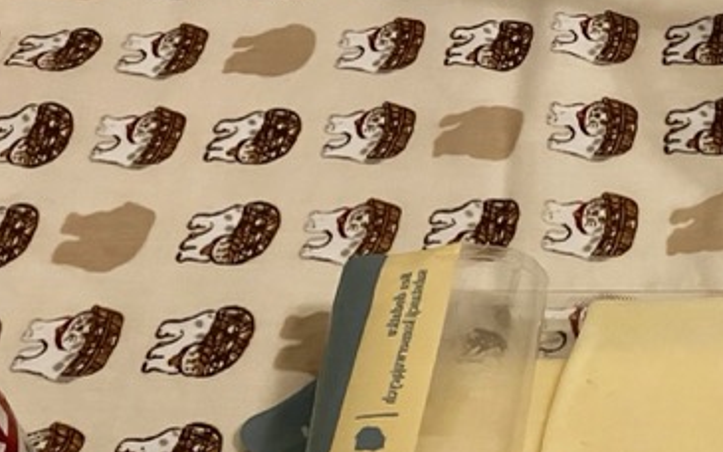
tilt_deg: -51.7
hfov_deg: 38.8
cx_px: 412
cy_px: 450
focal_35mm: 52
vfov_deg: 23.8
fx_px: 1024
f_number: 1.8
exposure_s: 1/35
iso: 400
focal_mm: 3.99
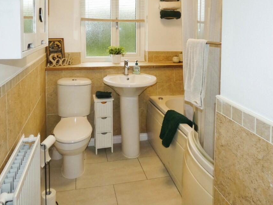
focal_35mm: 24
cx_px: 120
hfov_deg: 71.3
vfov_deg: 56.4
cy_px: 82
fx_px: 189
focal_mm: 3.6
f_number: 2.8
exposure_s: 1/60
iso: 200
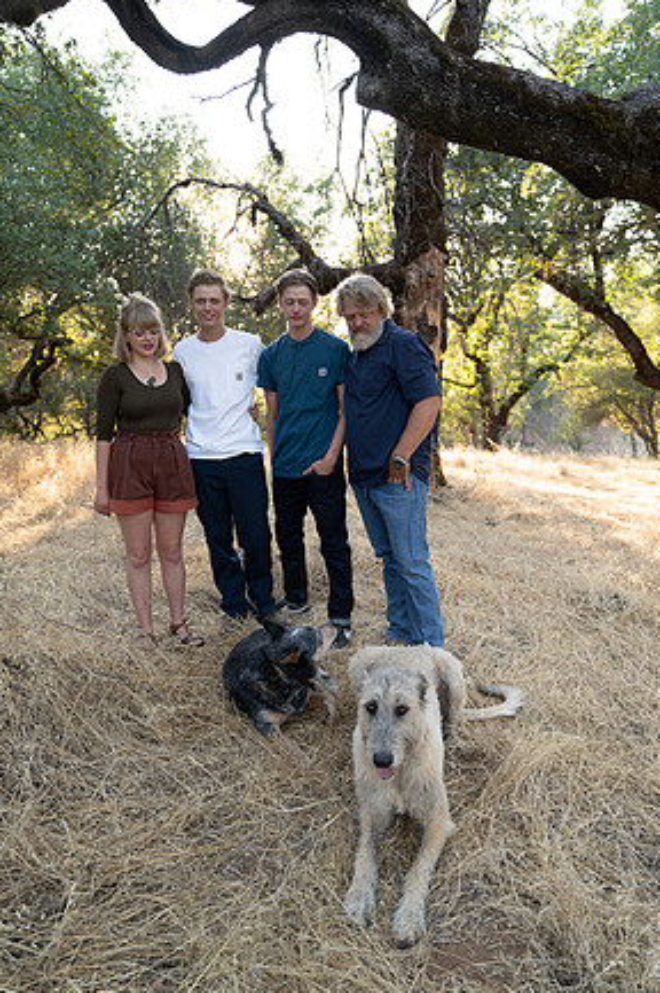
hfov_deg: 49.5
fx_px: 716
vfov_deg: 69.4
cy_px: 514
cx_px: 339
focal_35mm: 26
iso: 250
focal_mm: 25
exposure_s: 1/160
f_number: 2.8
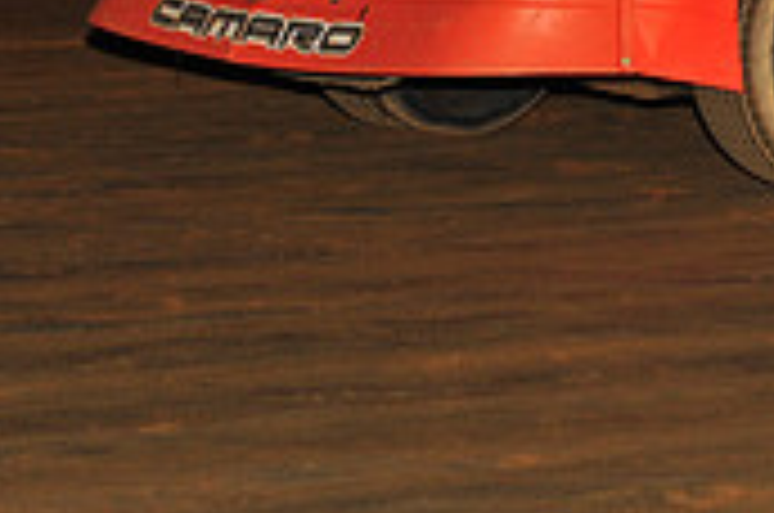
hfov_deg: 4.5
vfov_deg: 3.0
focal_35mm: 456
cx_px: 1048
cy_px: -225
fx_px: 9786
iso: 800
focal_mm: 135
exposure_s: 1/250
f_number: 6.3
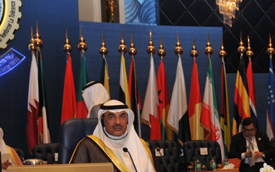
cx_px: 249
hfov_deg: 27.5
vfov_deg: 17.8
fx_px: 540
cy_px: 161
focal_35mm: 72
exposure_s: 1/60
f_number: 6.3
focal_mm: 26
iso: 400
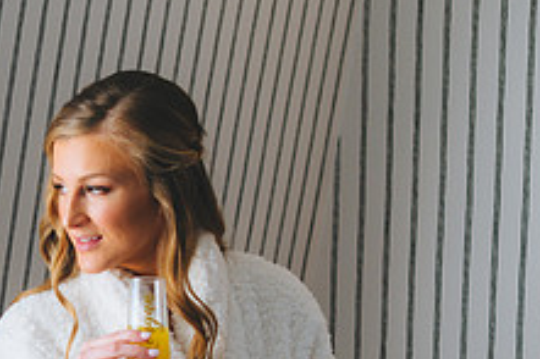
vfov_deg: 10.2
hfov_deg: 15.4
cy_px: 462
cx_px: 17
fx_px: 1963
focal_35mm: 131
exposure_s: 1/200
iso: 250
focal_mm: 50
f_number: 2.5
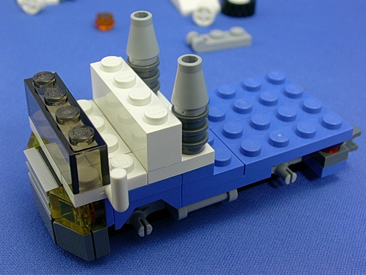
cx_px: 183
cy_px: 138
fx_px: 634
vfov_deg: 24.4
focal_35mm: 60
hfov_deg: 32.2
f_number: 3.4
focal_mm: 9
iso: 70
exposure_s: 1/16.4
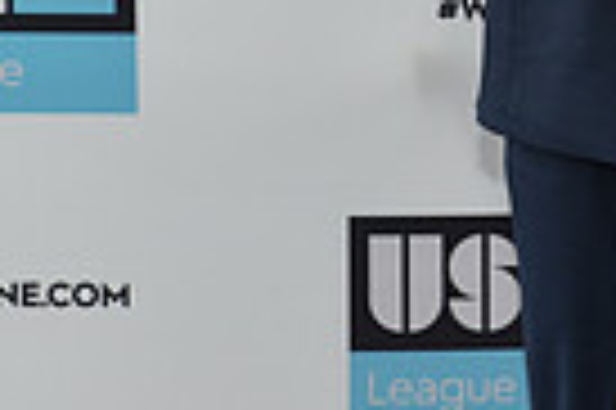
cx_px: 1088
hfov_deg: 10.2
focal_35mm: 191
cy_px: -430
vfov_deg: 6.9
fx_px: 3264
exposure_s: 1/60
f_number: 5.6
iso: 400
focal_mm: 45
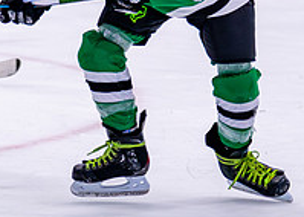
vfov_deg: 3.8
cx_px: -145
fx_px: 3254
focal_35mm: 377
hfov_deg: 5.3
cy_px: -6
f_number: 2.8
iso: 2500
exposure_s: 1/1250
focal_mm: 91
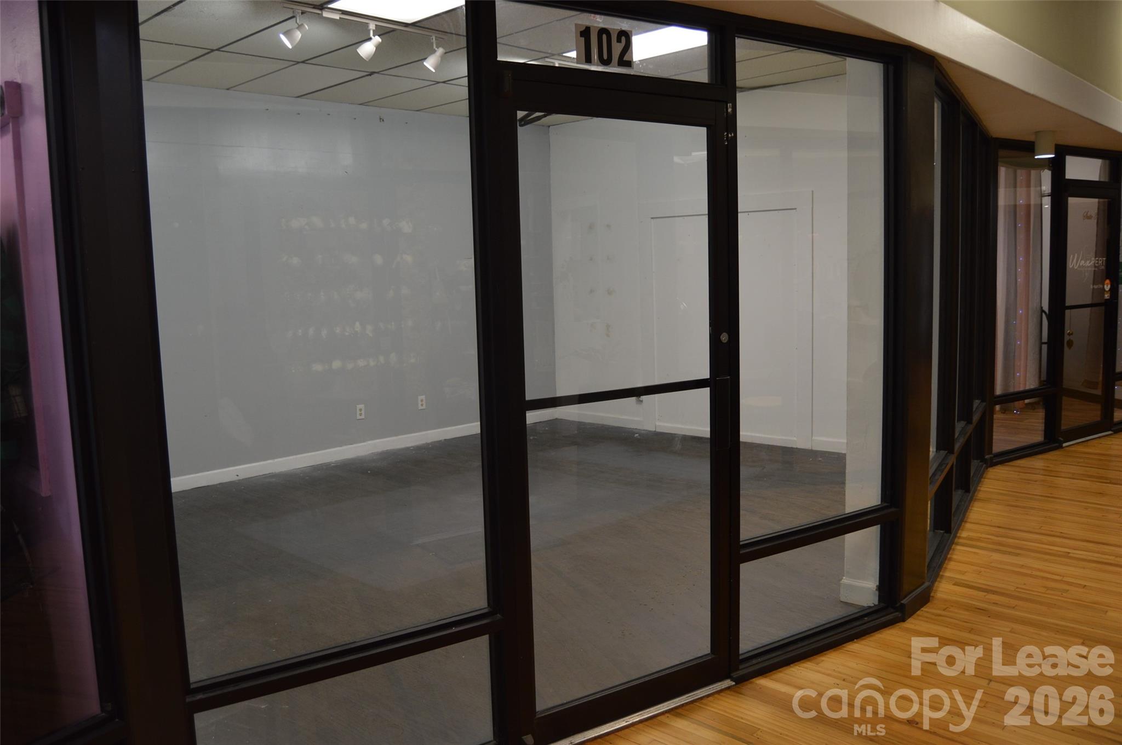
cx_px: 561
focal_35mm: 27
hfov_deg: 67.4
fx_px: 841
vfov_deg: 47.8
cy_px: 372
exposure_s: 1/60
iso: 400
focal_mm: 18
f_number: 3.5
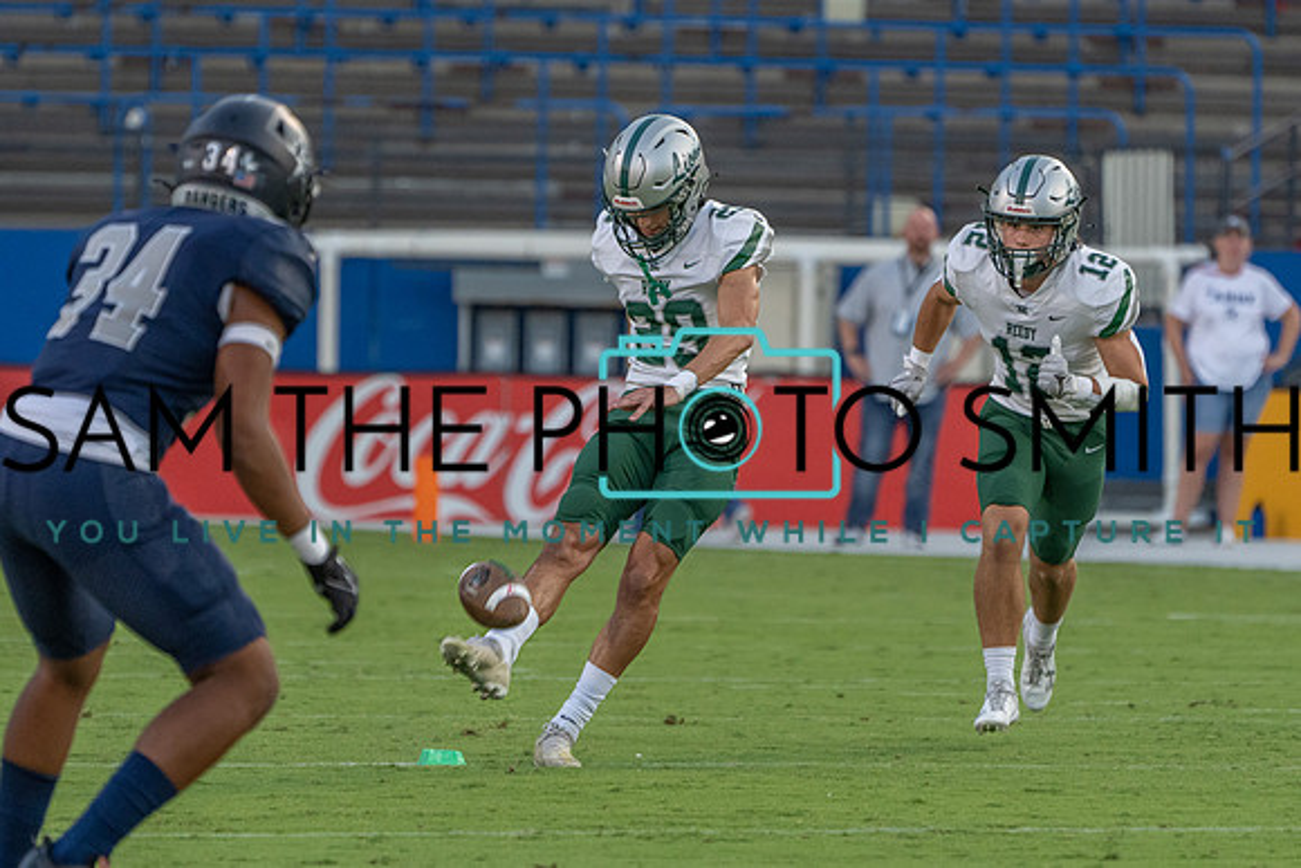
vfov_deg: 2.8
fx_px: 17537
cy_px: 450
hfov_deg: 4.2
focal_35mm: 485
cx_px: 680
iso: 2000
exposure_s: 1/1000
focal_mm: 339
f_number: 5.6
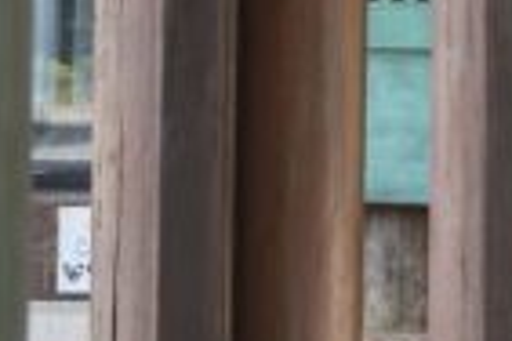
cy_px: -401
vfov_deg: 4.2
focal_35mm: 319
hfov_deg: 6.1
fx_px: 4537
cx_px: 1380
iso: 160
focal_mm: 44
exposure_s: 1/60
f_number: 5.6
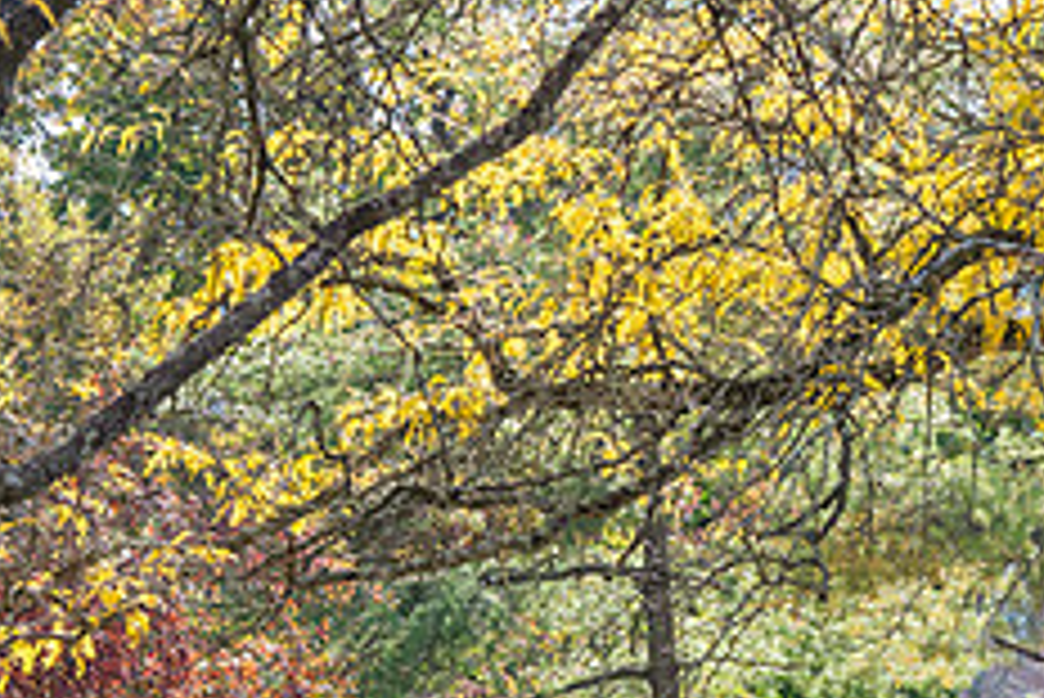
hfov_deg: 7.1
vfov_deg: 4.7
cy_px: 772
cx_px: 999
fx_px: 8415
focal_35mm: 290
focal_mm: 116
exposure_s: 1/250
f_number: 8
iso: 400
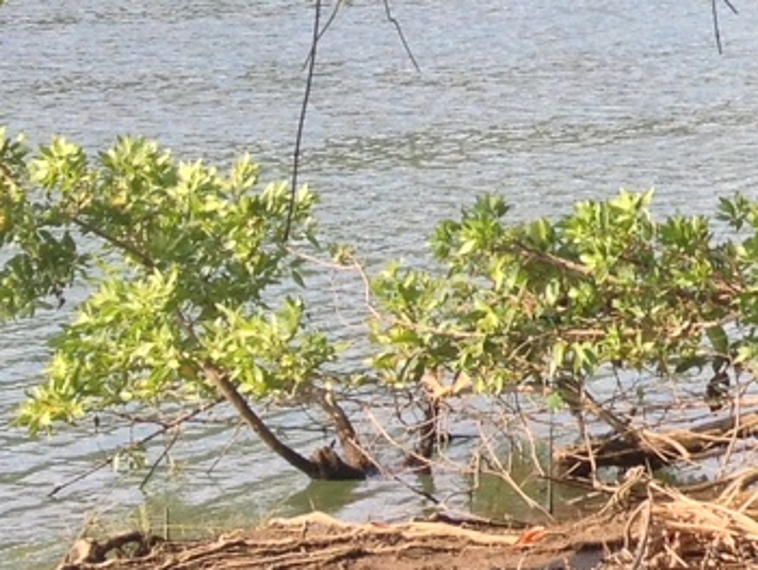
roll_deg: +1.3
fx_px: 3506
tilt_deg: -4.2
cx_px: 1542
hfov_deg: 11.1
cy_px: -106
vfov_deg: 9.2
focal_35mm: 160
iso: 50
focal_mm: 4.28
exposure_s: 1/412
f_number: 2.4
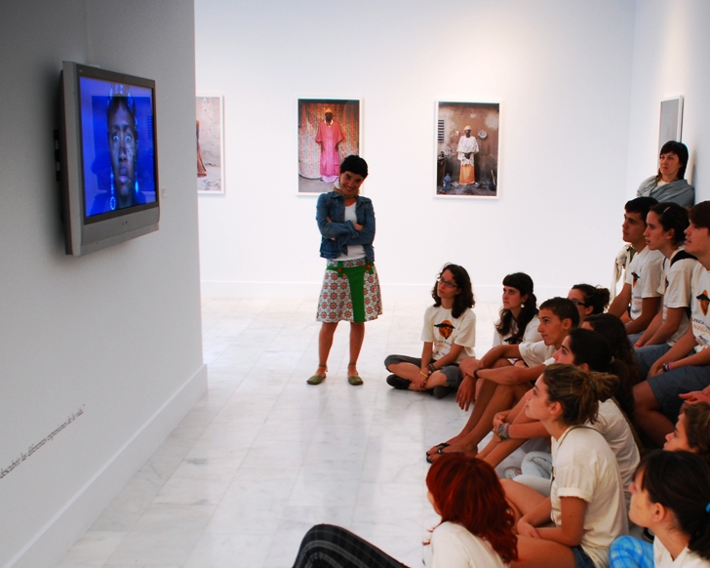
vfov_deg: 33.4
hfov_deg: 40.7
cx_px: 468
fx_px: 945
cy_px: 329
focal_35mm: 45
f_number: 3.8
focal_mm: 20
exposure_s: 1/25
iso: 400
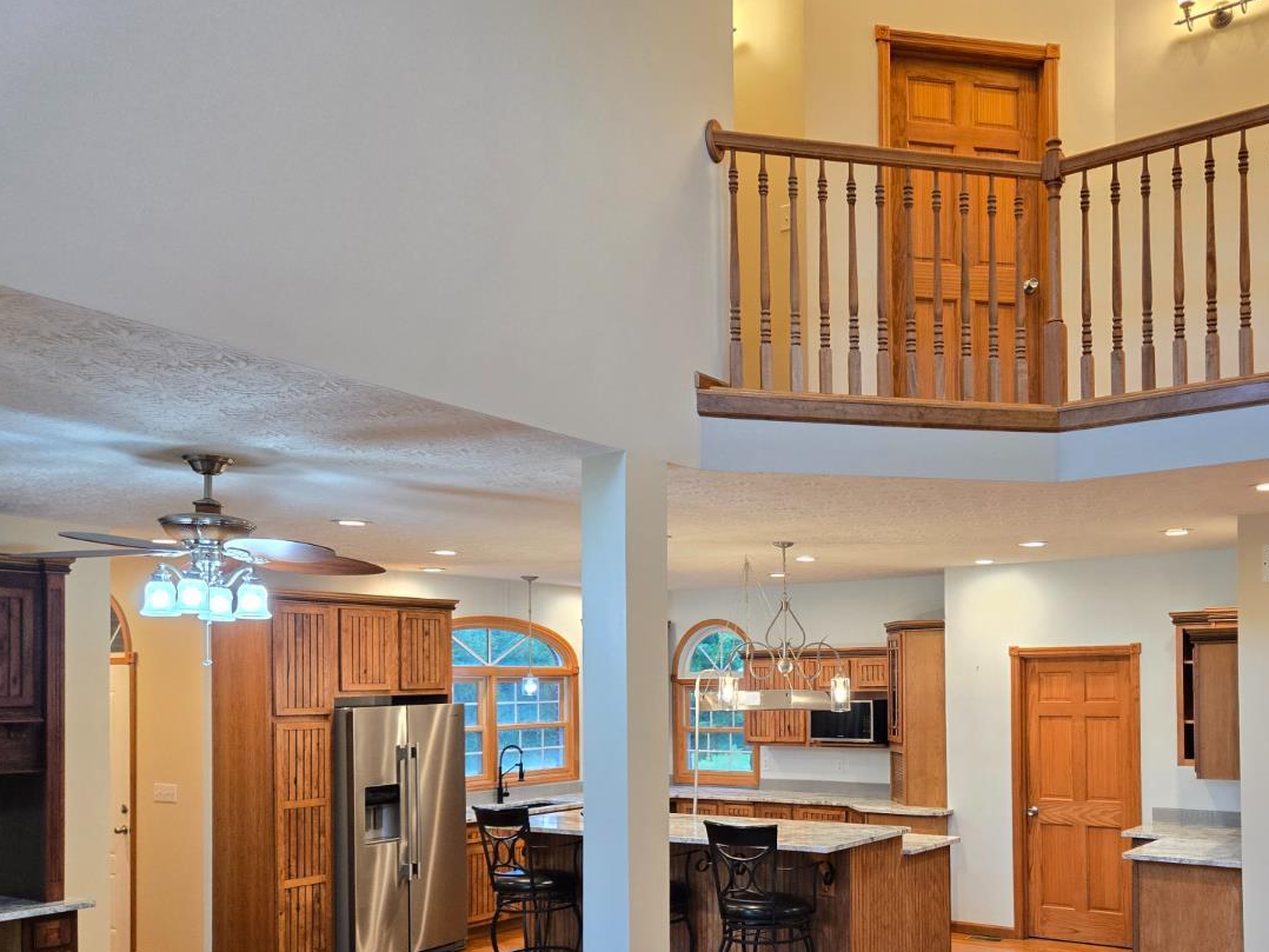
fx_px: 1173
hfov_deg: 55.6
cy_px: 660
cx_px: 848
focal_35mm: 32
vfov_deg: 43.3
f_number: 1.8
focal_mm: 5.4
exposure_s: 1/120
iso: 250
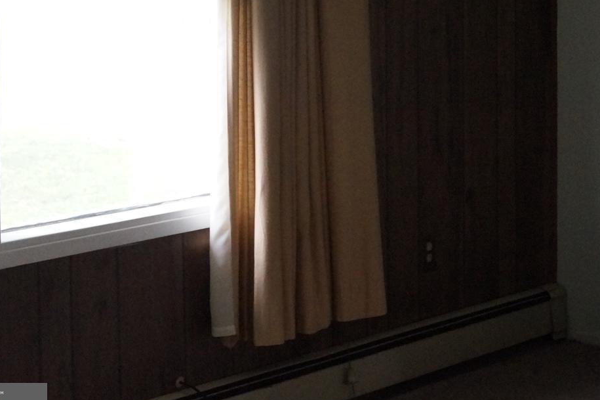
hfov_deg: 21.1
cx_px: 574
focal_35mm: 94
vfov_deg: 14.3
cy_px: -17
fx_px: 1566
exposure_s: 1/160
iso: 3200
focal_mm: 28
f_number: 4.5
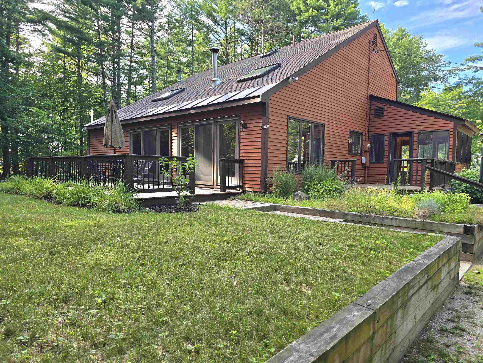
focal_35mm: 23
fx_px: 321
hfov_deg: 73.9
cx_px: 242
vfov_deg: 58.9
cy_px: 182
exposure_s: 1/182
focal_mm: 6.3
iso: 12
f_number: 1.7
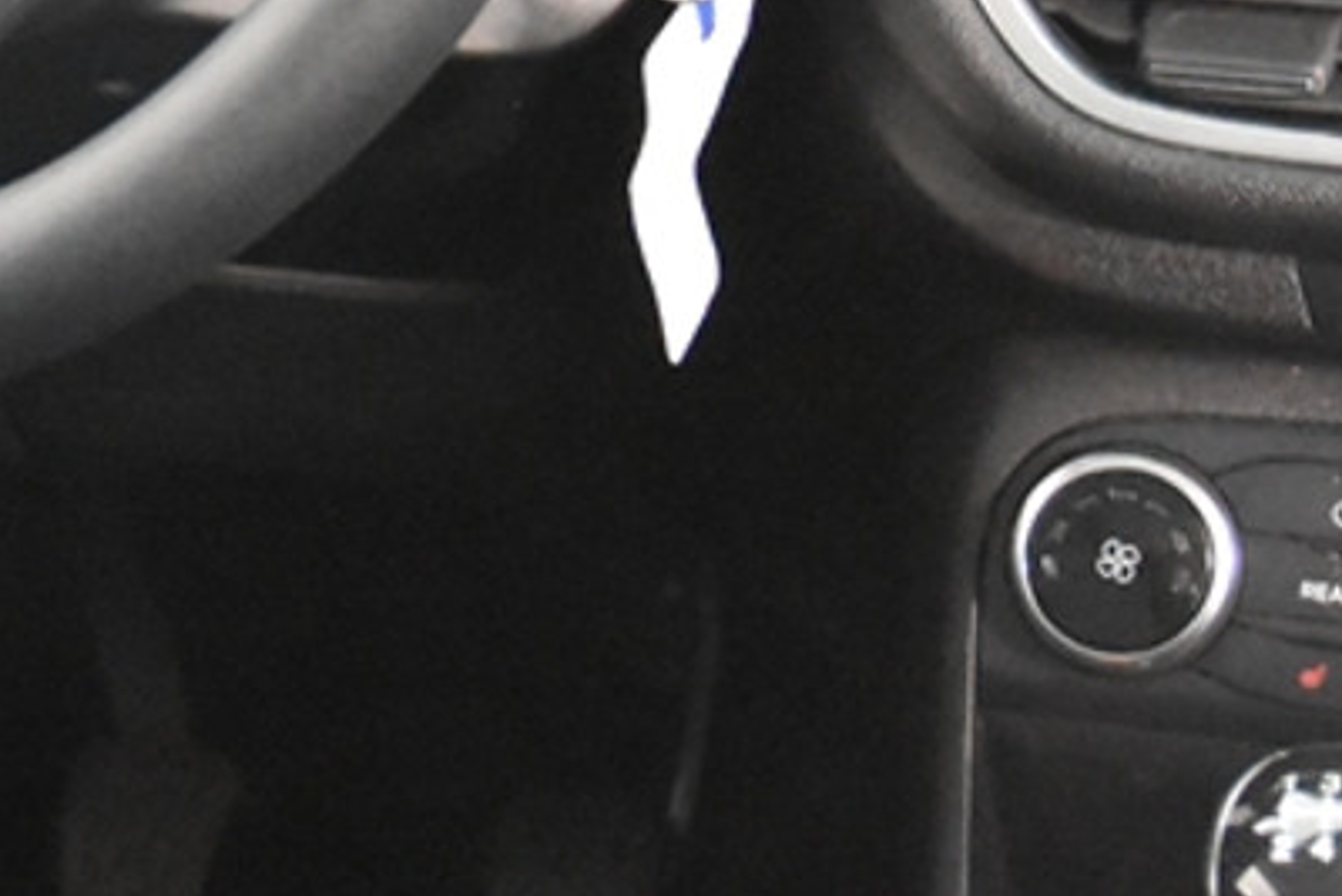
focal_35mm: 147
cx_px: -44
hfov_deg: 13.7
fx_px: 5482
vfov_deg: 9.3
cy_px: -29
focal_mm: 28
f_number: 3.2
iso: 12800
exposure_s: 1/40
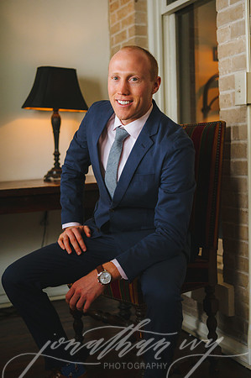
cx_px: 126
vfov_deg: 36.3
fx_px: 576
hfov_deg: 24.6
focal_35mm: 55
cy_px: 189
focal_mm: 55
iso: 6400
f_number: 2.8
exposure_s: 1/640
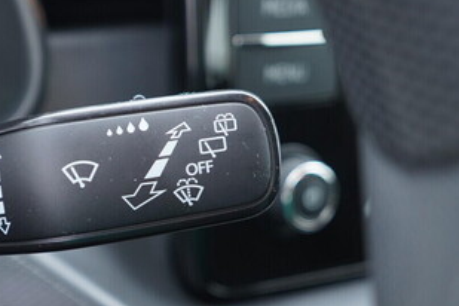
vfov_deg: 21.2
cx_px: 55
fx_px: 816
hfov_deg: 30.2
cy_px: 194
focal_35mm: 64
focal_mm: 24
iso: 400
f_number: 2.8
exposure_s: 1/40
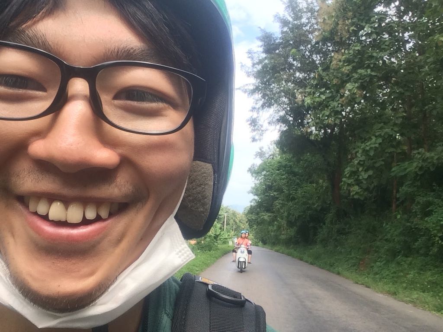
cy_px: 166
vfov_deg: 45.4
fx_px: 397
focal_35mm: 31
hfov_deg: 58.4
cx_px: 222
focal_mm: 2.15
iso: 50
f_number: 2.4
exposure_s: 1/286
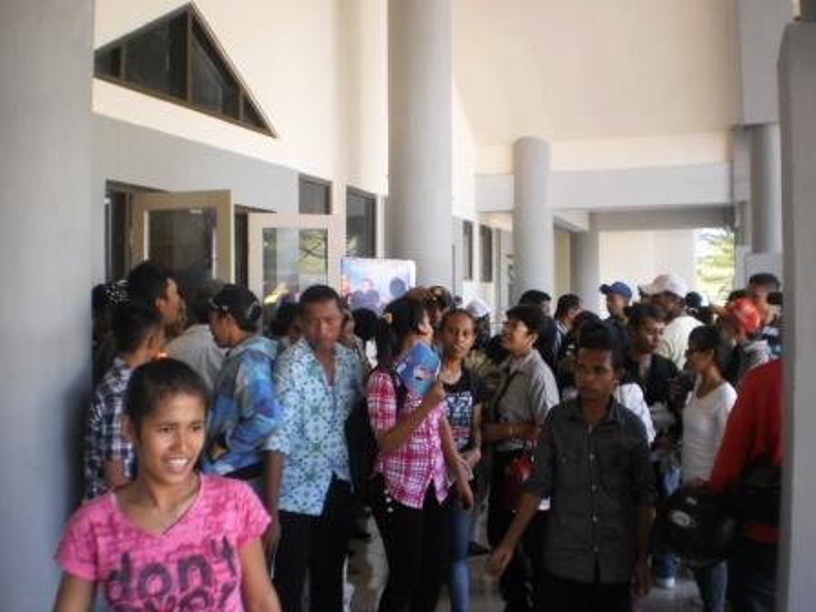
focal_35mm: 36
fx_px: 849
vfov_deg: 39.7
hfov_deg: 51.4
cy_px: 306
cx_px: 408
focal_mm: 6.3
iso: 100
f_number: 3.1
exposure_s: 1/60
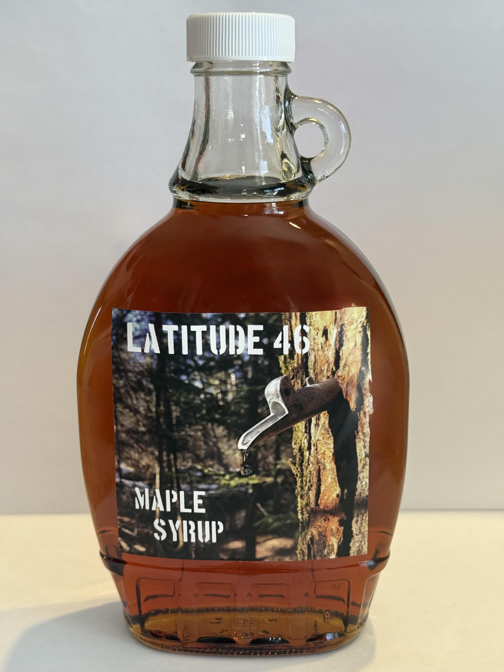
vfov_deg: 39.7
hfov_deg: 30.3
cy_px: 336
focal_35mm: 48
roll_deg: +0.4
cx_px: 252
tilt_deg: -13.7
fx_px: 932
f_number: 1.78
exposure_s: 1/60
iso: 125
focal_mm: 6.76
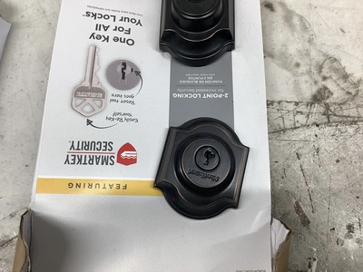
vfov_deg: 45.4
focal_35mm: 31
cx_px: 182
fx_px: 325
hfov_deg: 58.4
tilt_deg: -75.5
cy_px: 136
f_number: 2.4
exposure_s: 1/120
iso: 64
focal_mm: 3.3
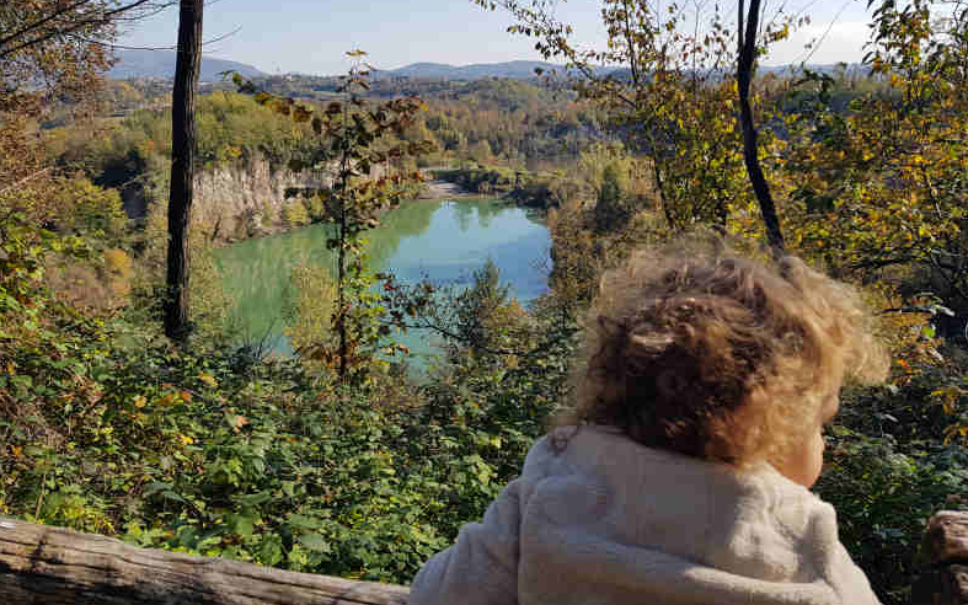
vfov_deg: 44.4
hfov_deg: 66.5
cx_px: 478
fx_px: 739
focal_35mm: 28
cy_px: 253
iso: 40
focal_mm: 4.2
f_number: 1.7
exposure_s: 1/1644
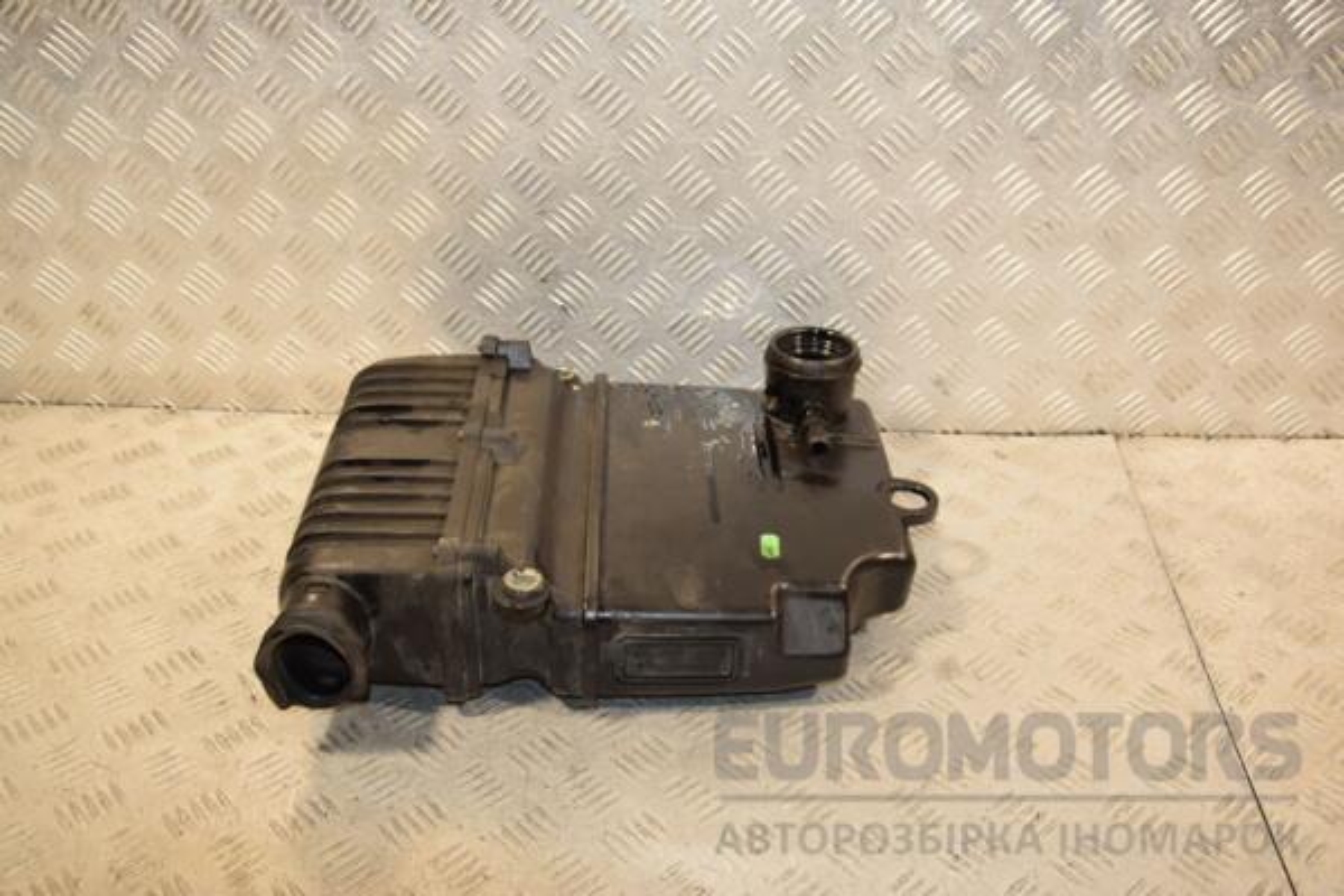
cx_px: 672
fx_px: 1344
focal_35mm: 36
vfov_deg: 36.9
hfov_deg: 53.1
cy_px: 448
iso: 800
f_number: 5.6
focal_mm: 24
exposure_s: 1/200
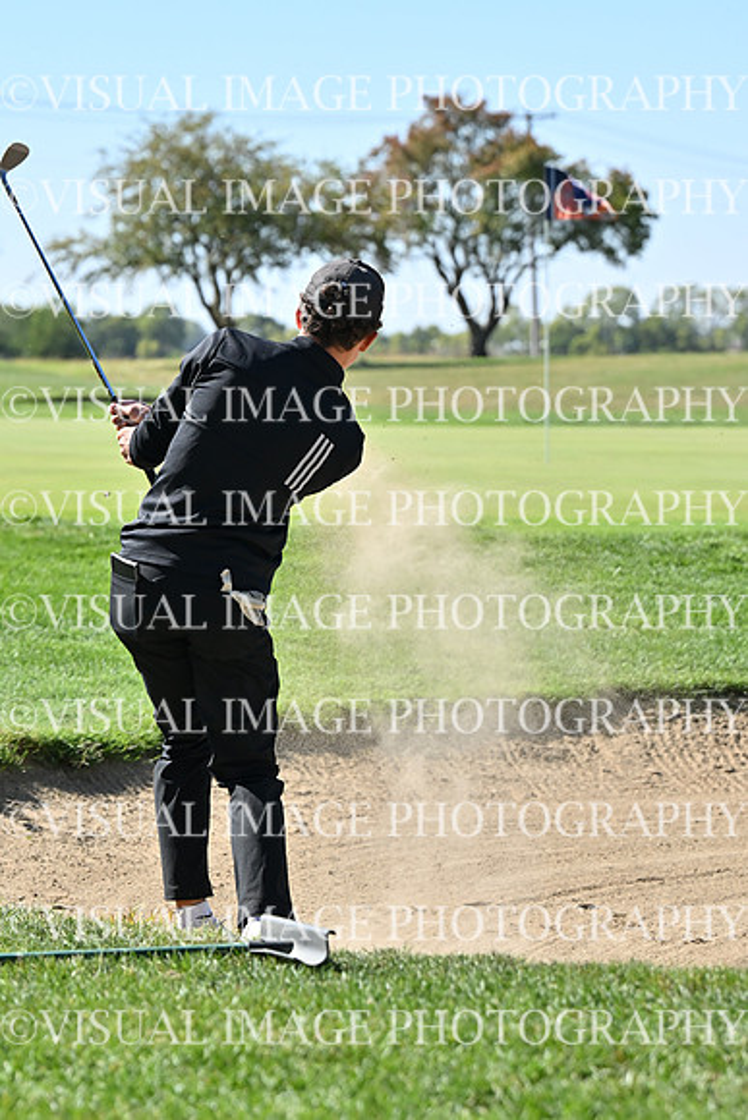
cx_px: 374
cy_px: 560
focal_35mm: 129
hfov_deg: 10.6
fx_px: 4018
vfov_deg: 15.9
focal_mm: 86
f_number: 4
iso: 200
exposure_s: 1/2000
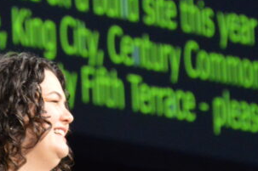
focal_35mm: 888
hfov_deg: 2.3
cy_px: 127
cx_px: 49
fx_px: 6352
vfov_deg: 1.5
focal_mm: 175
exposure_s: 1/125
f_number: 5.3
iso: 3200
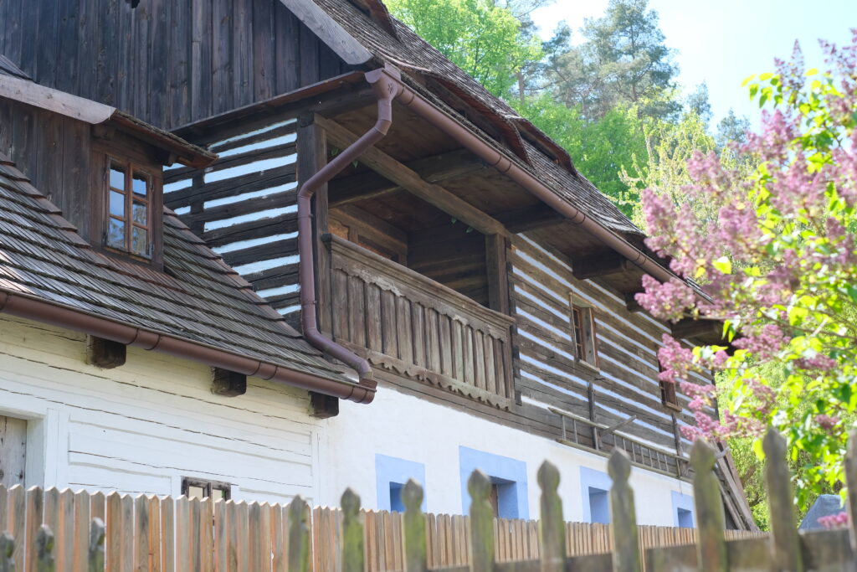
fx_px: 1262
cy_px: 286
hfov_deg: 37.5
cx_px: 428
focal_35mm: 53
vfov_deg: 25.5
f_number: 3.6
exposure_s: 1/480
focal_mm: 35
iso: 320
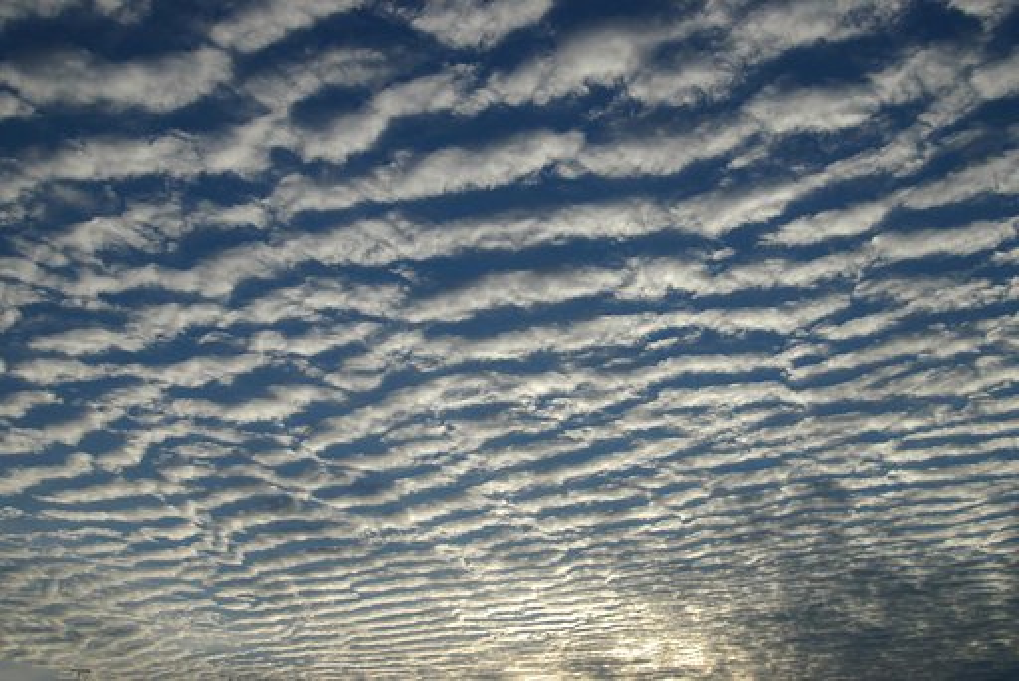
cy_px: 340
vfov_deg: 36.9
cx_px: 510
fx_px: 1020
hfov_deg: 53.1
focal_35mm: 36
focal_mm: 24
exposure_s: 1/640
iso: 200
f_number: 8
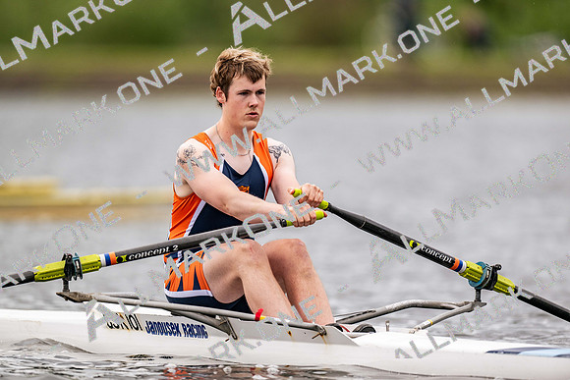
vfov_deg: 2.3
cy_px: 190
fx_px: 9507
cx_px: 285
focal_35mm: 600
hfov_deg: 3.4
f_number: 4
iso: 280
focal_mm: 600
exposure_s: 1/2500
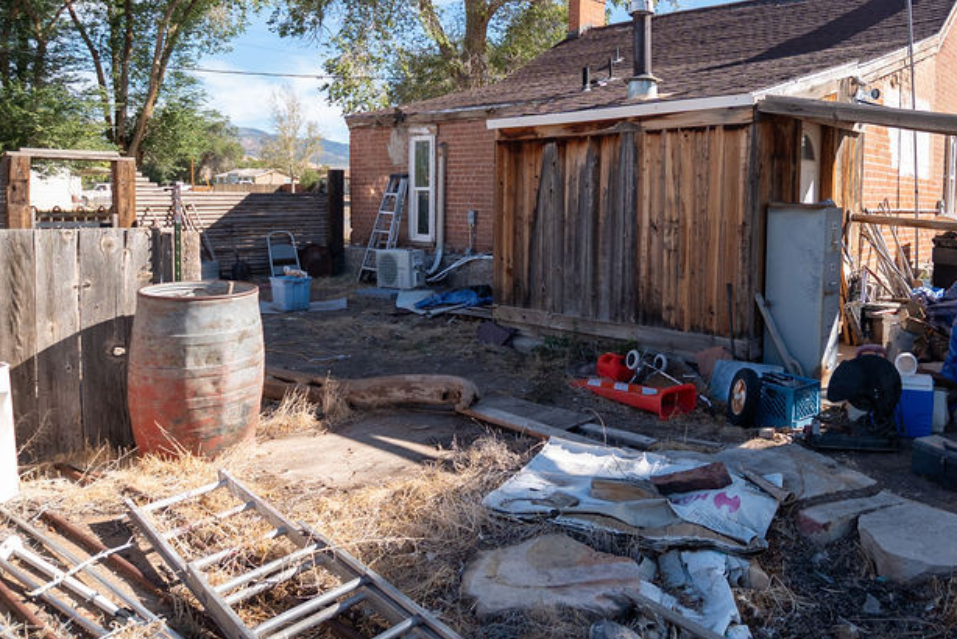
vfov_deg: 50.5
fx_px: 665
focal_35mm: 25
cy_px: 221
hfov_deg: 68.8
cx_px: 662
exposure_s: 1/500
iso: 100
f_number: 4
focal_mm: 10
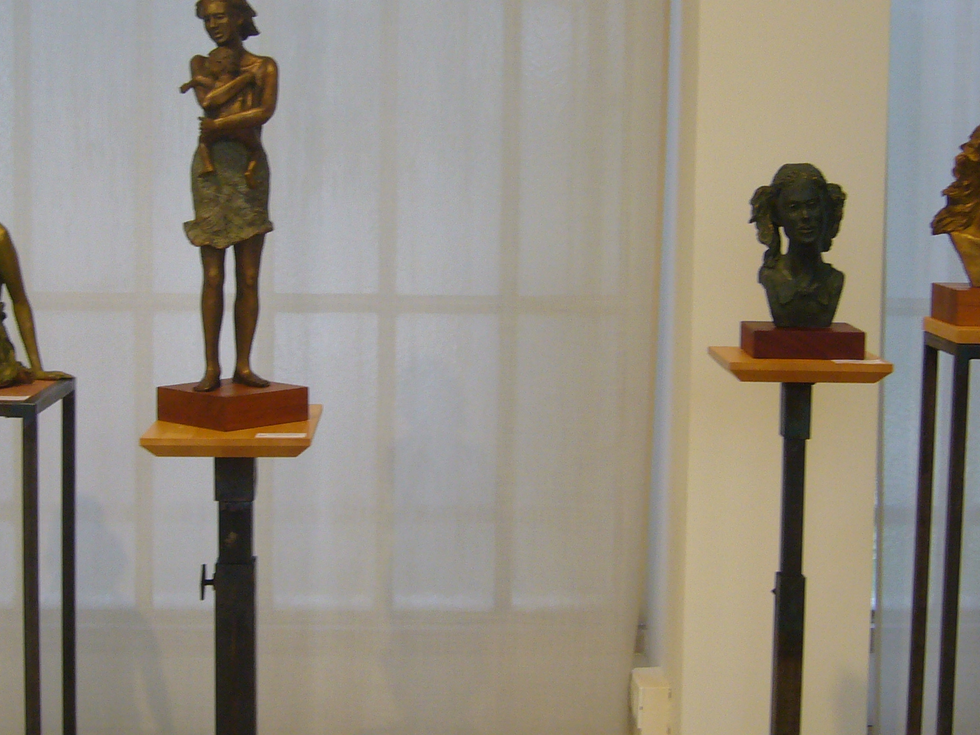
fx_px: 1869
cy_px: 282
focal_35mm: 66
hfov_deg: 29.4
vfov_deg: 22.2
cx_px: 443
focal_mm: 5.8
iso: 100
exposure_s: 1/25
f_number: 2.8
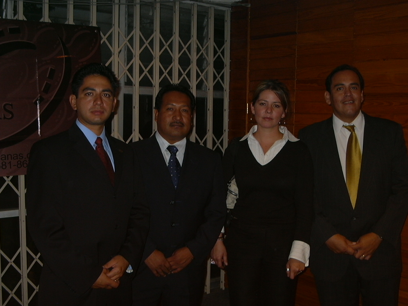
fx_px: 507
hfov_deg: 43.9
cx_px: 204
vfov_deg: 33.6
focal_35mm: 43
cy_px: 153
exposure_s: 1/64.1
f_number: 3.07
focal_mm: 6.59
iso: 100
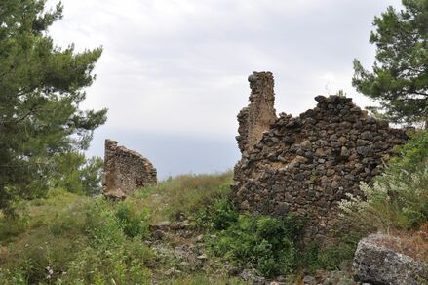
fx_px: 321
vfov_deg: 47.9
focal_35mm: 27
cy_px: 142
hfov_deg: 67.4
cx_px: 214
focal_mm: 18
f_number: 11
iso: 200
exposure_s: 1/125
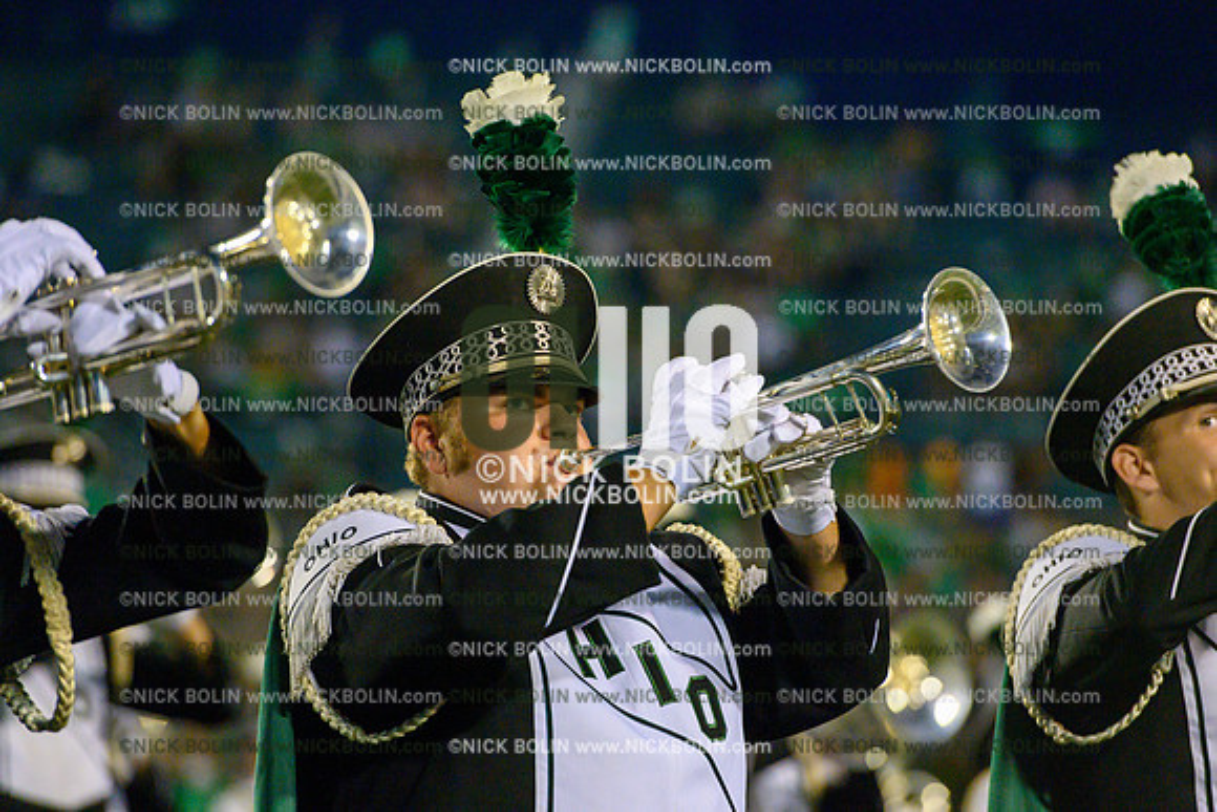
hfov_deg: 10.3
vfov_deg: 6.9
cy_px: 406
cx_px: 608
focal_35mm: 200
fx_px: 6762
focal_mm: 200
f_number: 4
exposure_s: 1/1600
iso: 10000
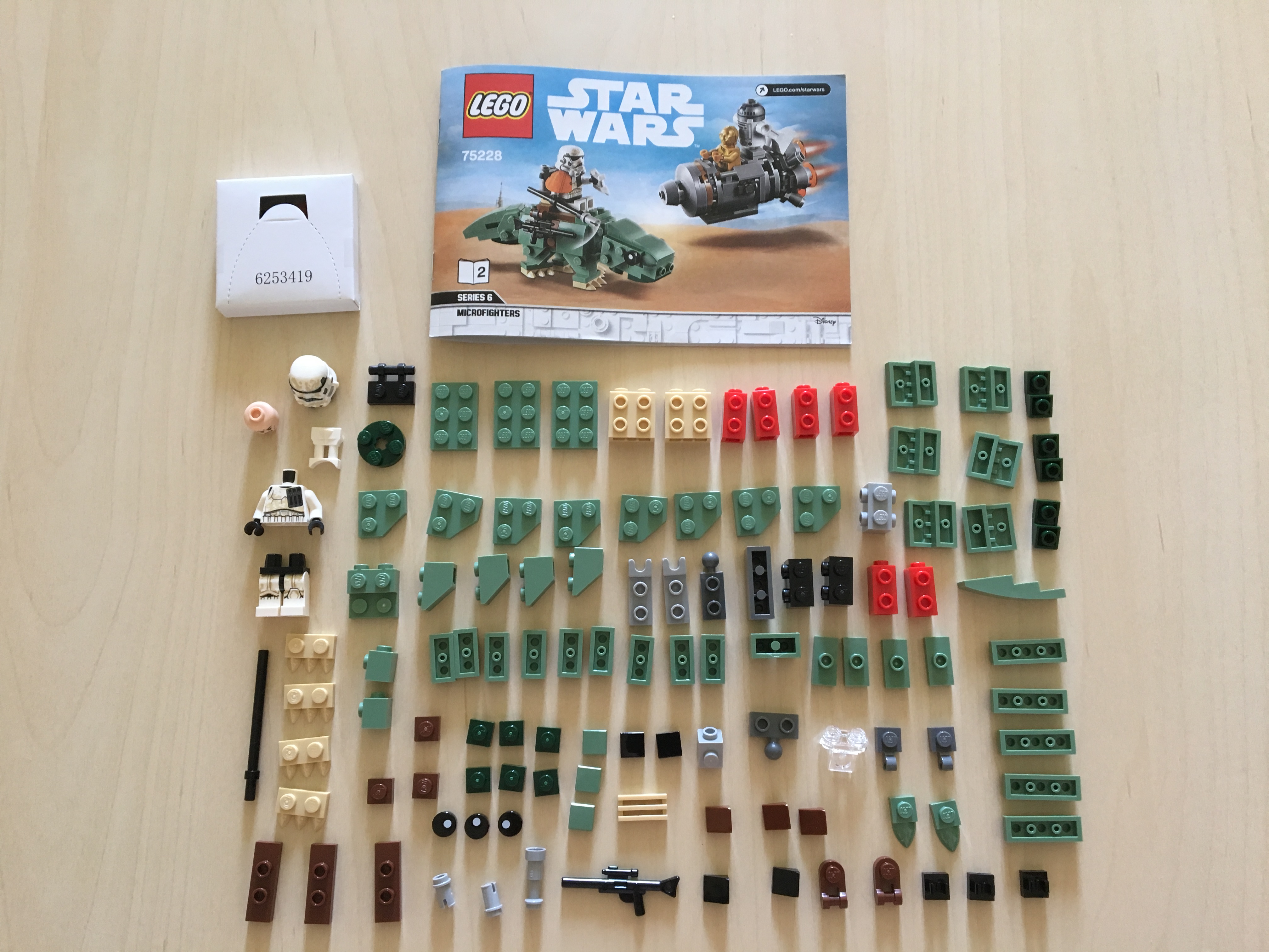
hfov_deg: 61.7
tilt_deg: -79.5
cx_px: 634
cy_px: 476
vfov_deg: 48.2
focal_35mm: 29
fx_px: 1063
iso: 125
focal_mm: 4.15
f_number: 2.2
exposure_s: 1/33
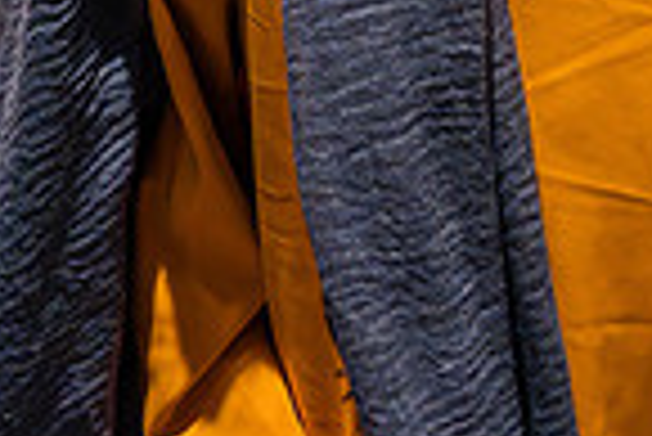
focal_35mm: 96
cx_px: 724
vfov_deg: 12.7
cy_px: -393
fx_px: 1740
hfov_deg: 20.2
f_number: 2.8
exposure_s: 1/250
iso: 1250
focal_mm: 24
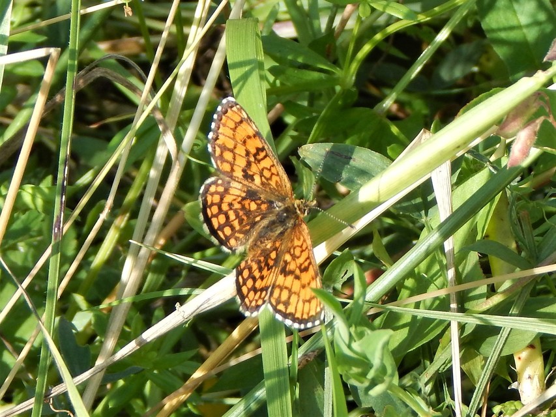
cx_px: 278
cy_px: 208
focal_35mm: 182
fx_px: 2924
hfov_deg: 10.9
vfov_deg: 8.2
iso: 125
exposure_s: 1/250
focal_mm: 32.8
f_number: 5.3
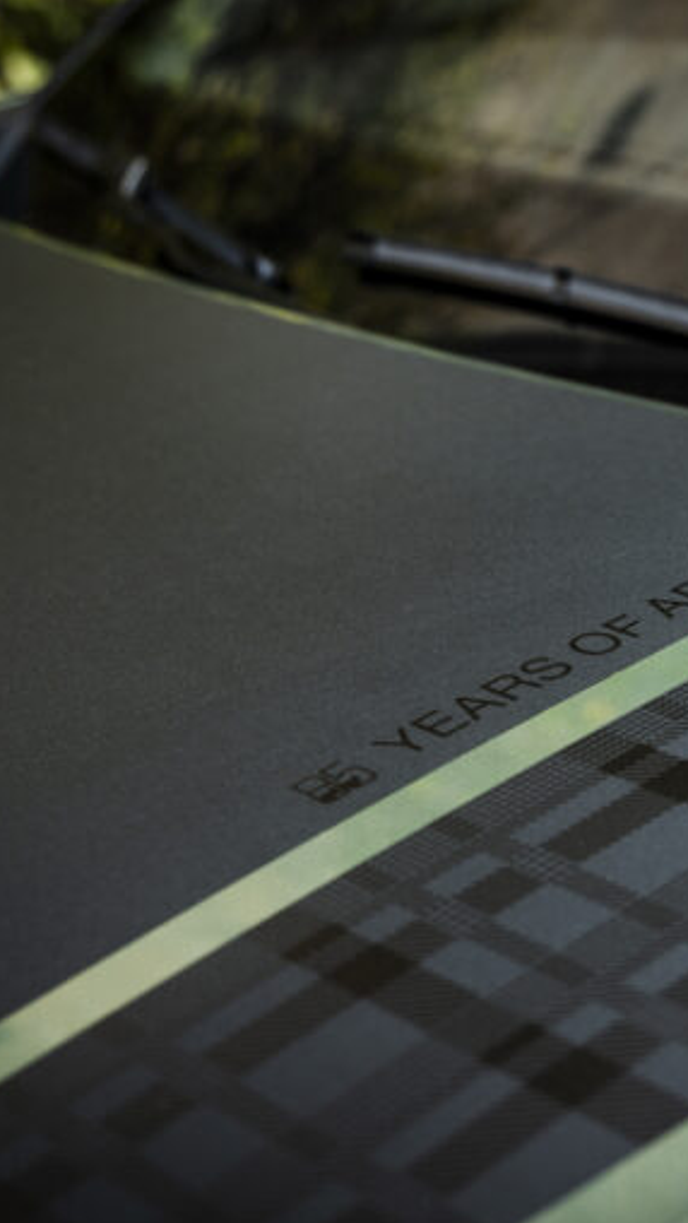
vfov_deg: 25.3
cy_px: 614
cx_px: 491
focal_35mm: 84
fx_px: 2722
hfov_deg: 14.4
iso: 100
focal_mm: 53
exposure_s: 1/160
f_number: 4
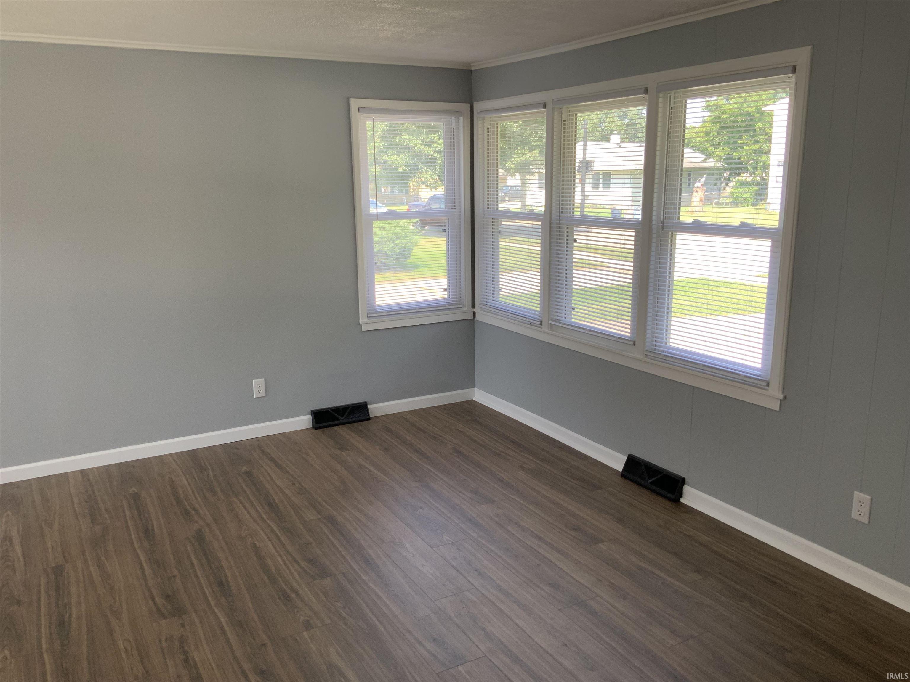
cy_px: 341
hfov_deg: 61.7
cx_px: 455
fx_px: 762
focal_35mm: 29
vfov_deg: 48.2
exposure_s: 1/120
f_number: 1.8
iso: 32
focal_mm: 3
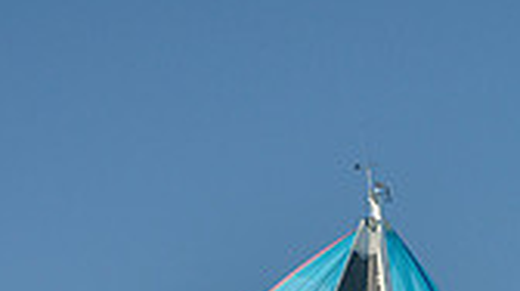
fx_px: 4737
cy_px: 842
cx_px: 537
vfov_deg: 3.4
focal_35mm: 344
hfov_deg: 6.3
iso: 400
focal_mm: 95
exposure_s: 1/1600
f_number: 4.5
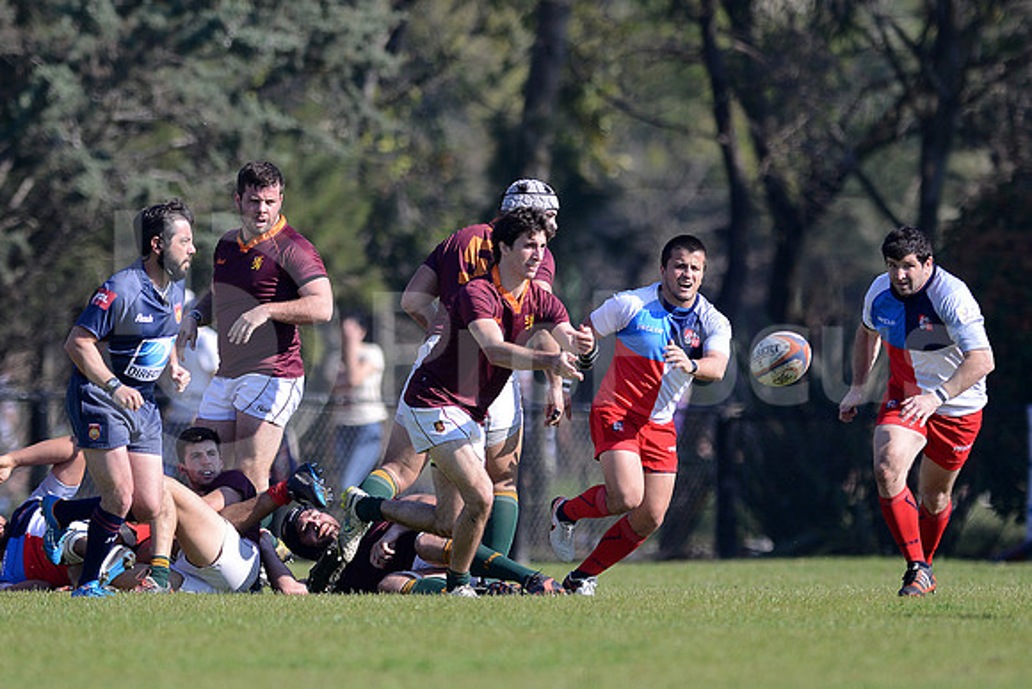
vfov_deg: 3.3
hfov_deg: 4.9
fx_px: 12042
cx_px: 516
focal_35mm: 420
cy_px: 344
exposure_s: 1/2000
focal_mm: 420
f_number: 4
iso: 400
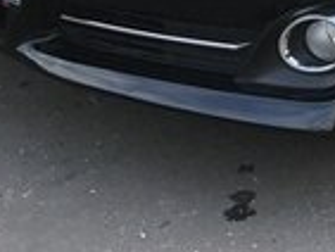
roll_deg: -1.4
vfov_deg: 10.2
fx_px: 1269
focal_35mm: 131
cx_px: 451
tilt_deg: -10.2
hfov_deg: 14.3
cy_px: -296
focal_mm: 3.99
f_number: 1.8
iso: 20
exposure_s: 1/247
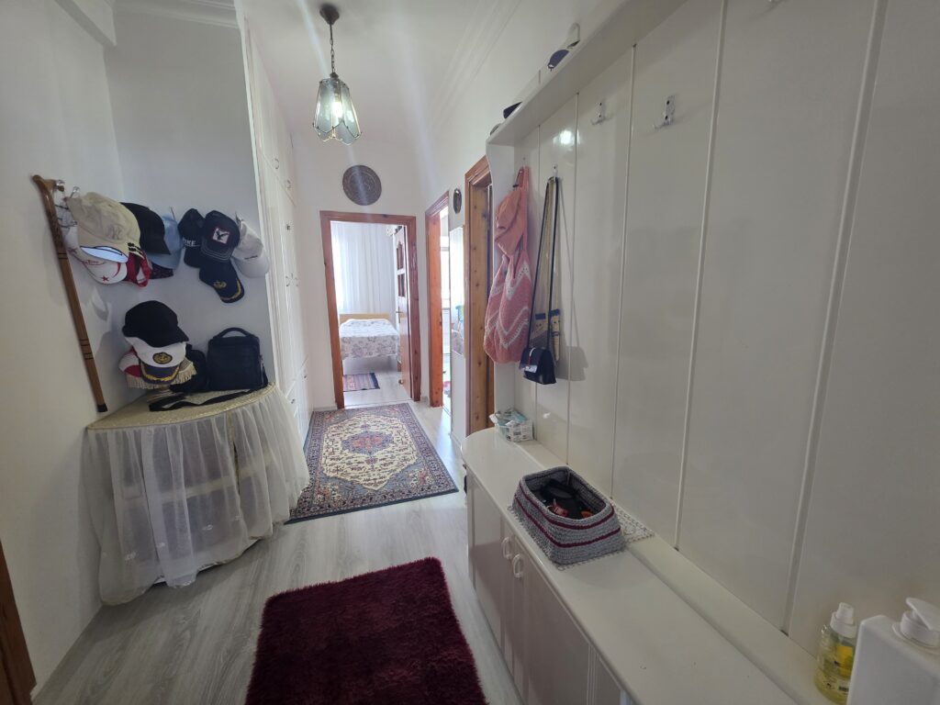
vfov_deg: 89.9
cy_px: 352
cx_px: 470
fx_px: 353
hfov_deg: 106.2
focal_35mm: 13
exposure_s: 1/50
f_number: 1.9
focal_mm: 2.2
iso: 200
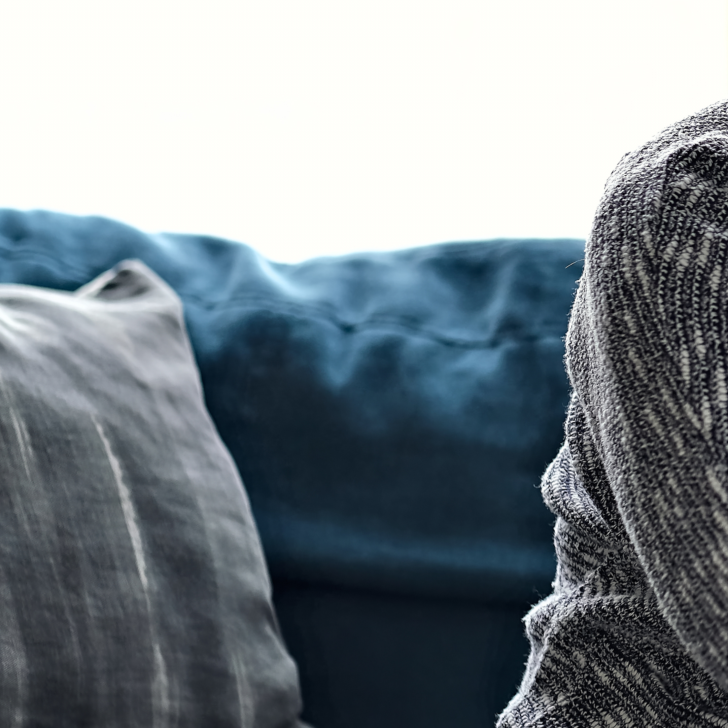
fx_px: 4806
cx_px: 982
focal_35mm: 202
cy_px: 274
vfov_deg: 8.7
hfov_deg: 8.5
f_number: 2.2
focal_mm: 56
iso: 250
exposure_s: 1/125
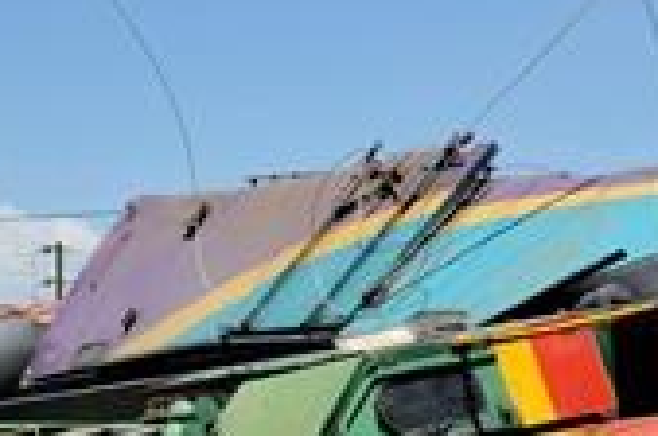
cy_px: 492
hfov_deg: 11.1
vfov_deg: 7.3
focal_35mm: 185
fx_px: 3375
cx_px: 537
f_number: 2.8
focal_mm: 48
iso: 160
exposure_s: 1/8000
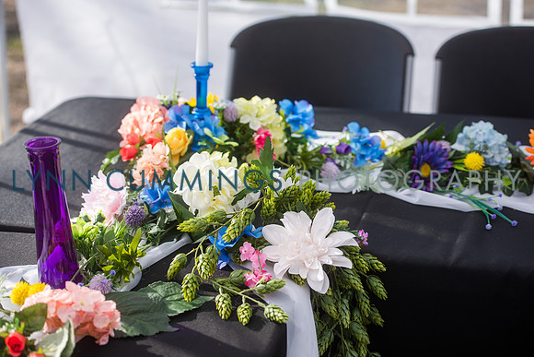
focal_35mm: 70
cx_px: 267
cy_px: 178
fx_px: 1039
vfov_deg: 19.5
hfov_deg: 28.8
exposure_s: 1/640
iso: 160
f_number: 3.5
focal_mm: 70
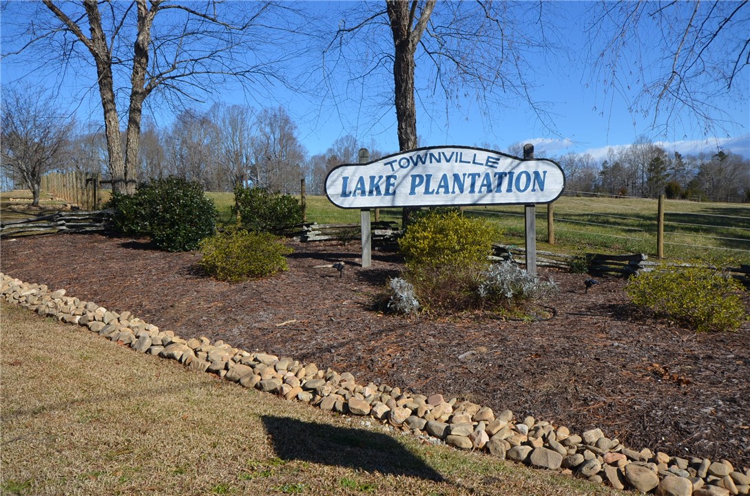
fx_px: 748
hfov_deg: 53.2
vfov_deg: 36.7
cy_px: 248
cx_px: 375
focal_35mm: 36
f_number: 8
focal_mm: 24
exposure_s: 1/250
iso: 100
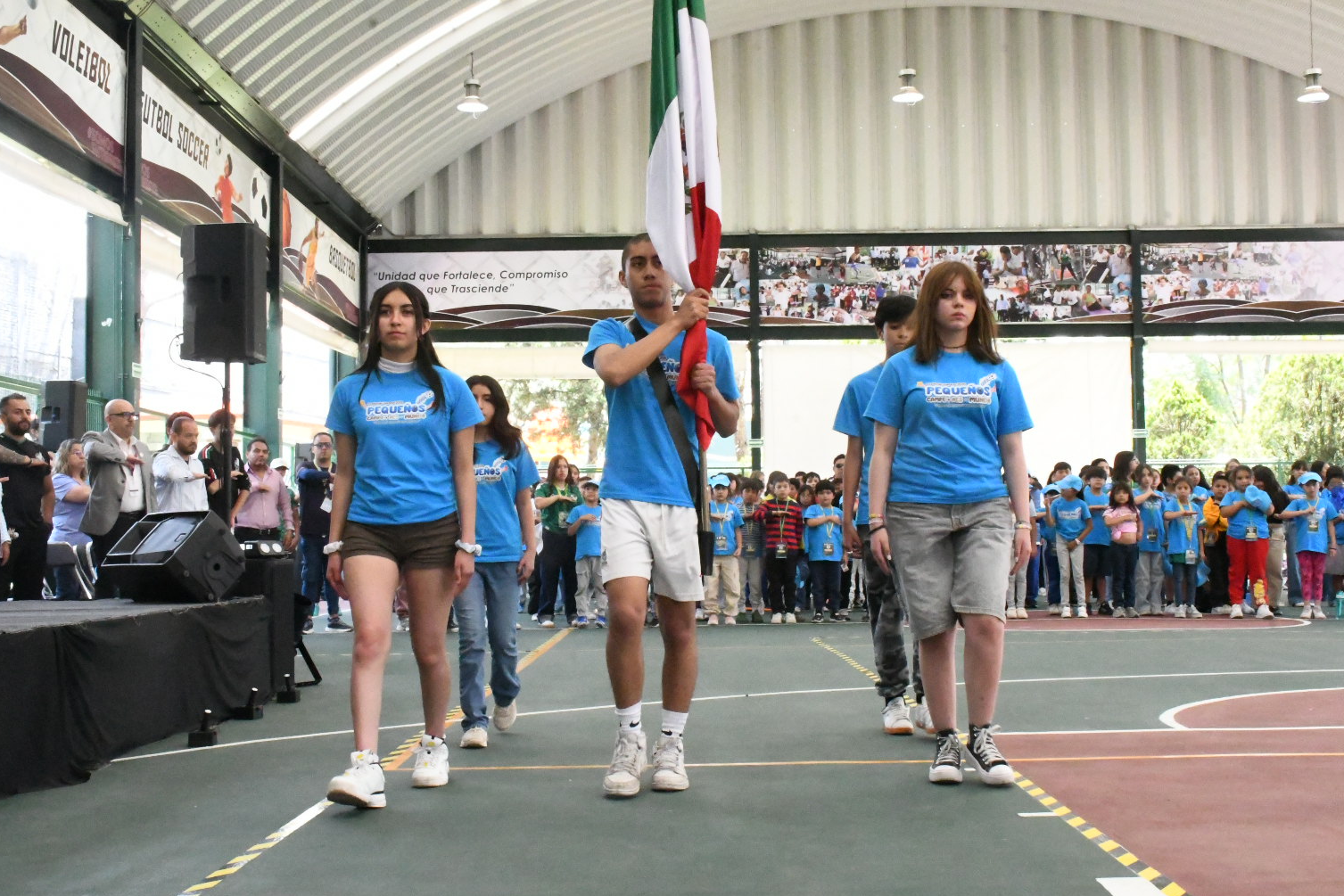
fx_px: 1605
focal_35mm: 43
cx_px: 661
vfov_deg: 31.2
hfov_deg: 45.4
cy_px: 439
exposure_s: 1/200
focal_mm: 27
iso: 20000
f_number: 18
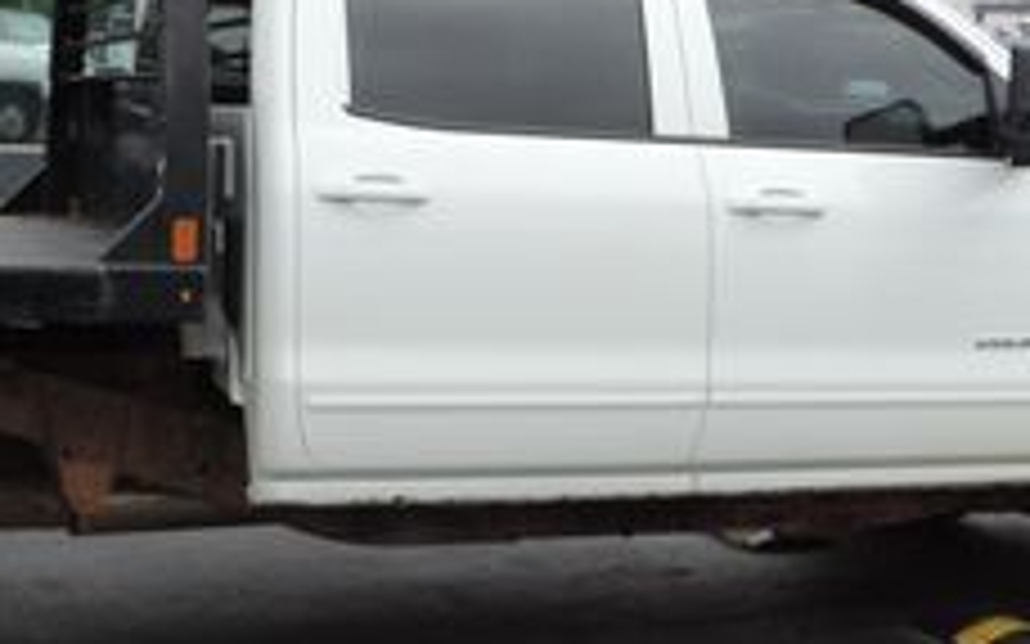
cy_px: 302
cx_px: 418
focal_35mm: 71
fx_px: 1993
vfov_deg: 18.3
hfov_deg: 28.9
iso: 80
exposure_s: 1/1000
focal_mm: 4.3
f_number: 3
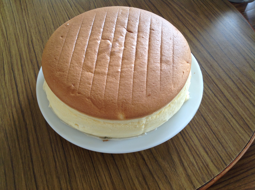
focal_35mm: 35
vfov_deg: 40.6
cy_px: 95
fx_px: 257
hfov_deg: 52.7
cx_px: 128
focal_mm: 4.28
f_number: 2.4
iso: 80
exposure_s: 1/15
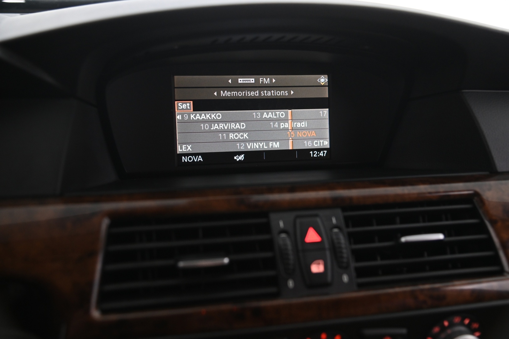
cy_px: 170
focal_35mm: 44
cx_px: 254
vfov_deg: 30.5
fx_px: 622
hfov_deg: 44.5
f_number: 4
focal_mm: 44
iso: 2000
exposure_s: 1/15
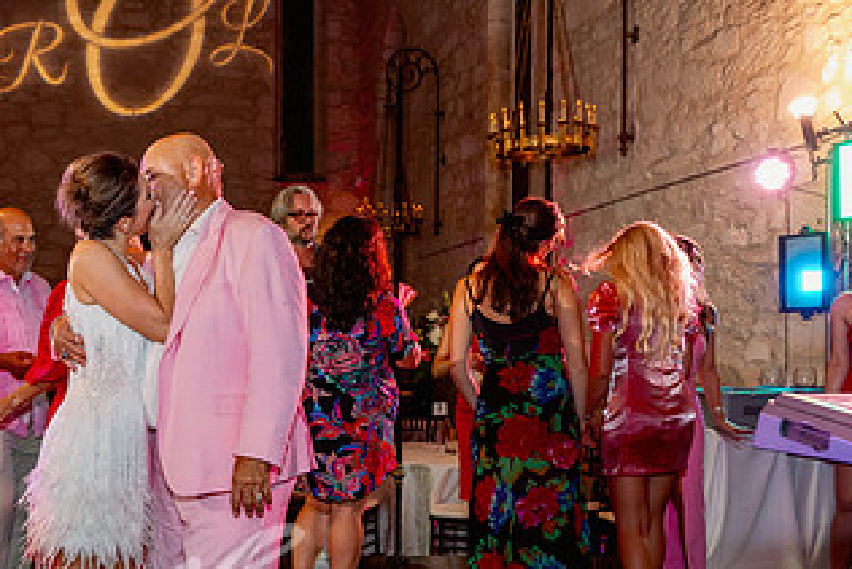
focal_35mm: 44
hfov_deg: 42.1
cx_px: 148
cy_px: 371
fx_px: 1042
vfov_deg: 30.4
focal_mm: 24
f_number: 3.5
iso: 1600
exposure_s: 1/160
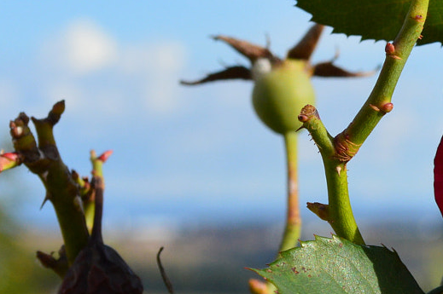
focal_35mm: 255
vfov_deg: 5.4
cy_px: 2
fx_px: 3129
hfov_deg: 8.0
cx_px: 600
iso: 400
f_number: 11
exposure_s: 1/400
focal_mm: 55
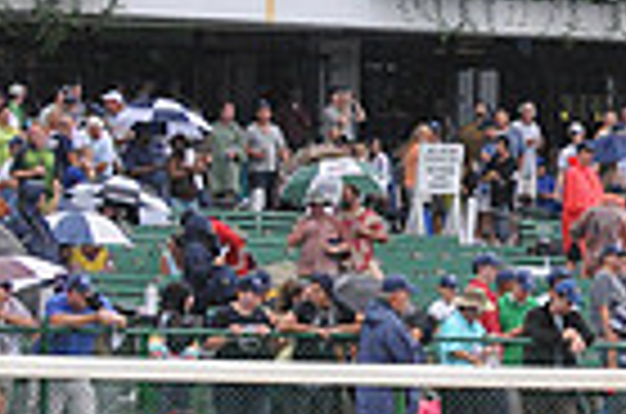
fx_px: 7616
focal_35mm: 439
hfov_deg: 4.6
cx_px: 1193
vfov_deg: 3.1
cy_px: 52
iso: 1000
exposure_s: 1/800
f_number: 3.5
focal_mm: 70
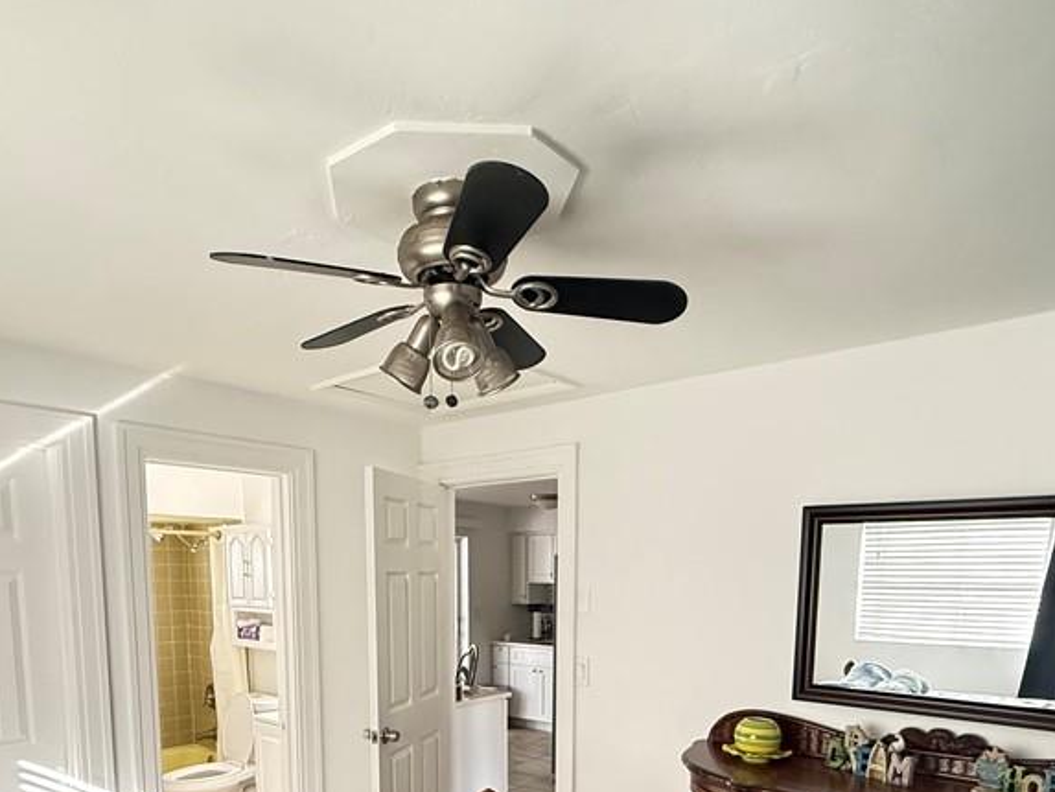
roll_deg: -0.1
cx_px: 497
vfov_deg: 50.4
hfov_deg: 69.3
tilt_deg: -6.8
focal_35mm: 25
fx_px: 762
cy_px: 670
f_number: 2.2
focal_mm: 2.22
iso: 640
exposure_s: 1/60
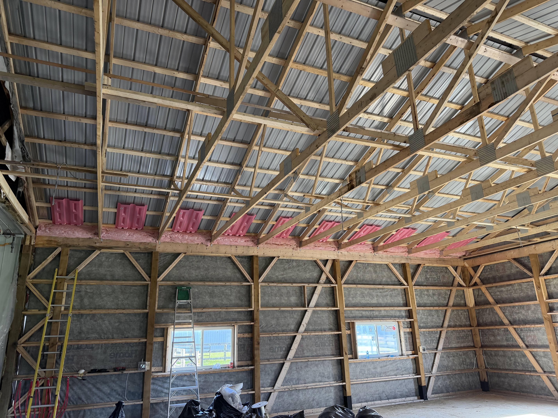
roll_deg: +2.7
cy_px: 209
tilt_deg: +18.1
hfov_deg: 71.6
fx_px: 387
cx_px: 279
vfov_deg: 56.8
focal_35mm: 24
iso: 200
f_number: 1.78
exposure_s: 1/63
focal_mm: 6.76
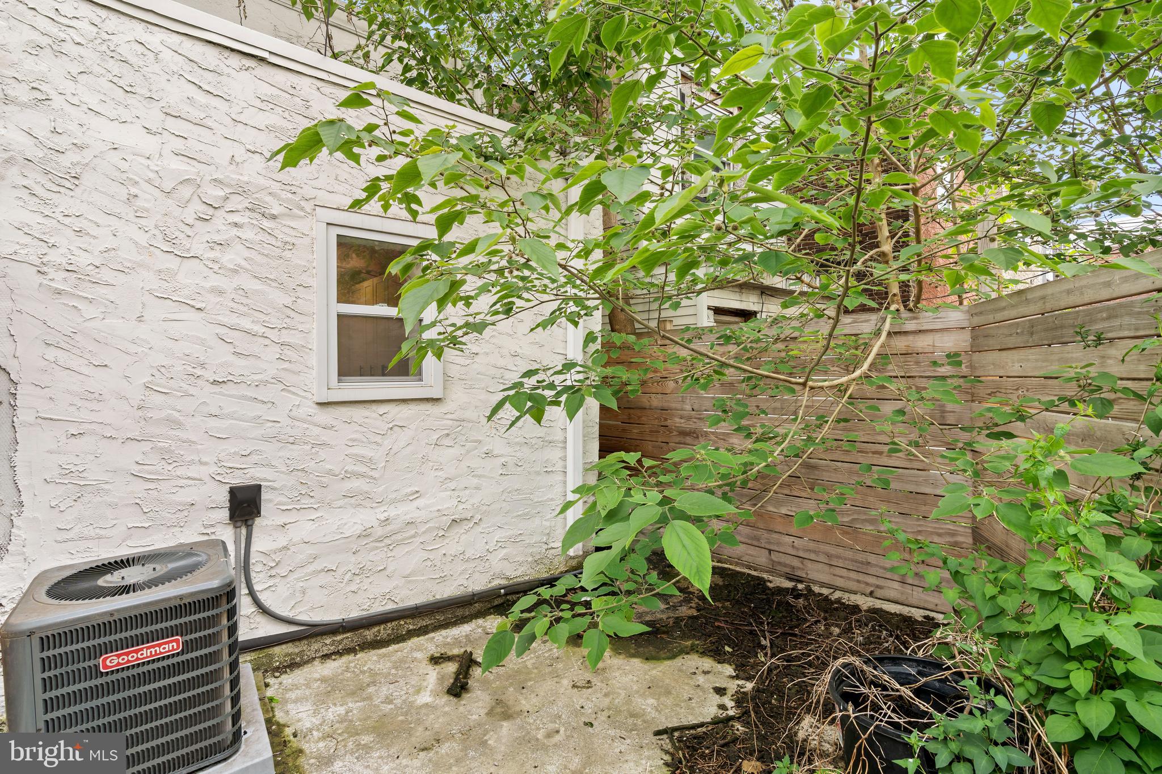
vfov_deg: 73.7
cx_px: 581
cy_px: 387
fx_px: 516
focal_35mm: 16
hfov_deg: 96.7
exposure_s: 1/25
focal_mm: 16
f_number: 10
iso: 125
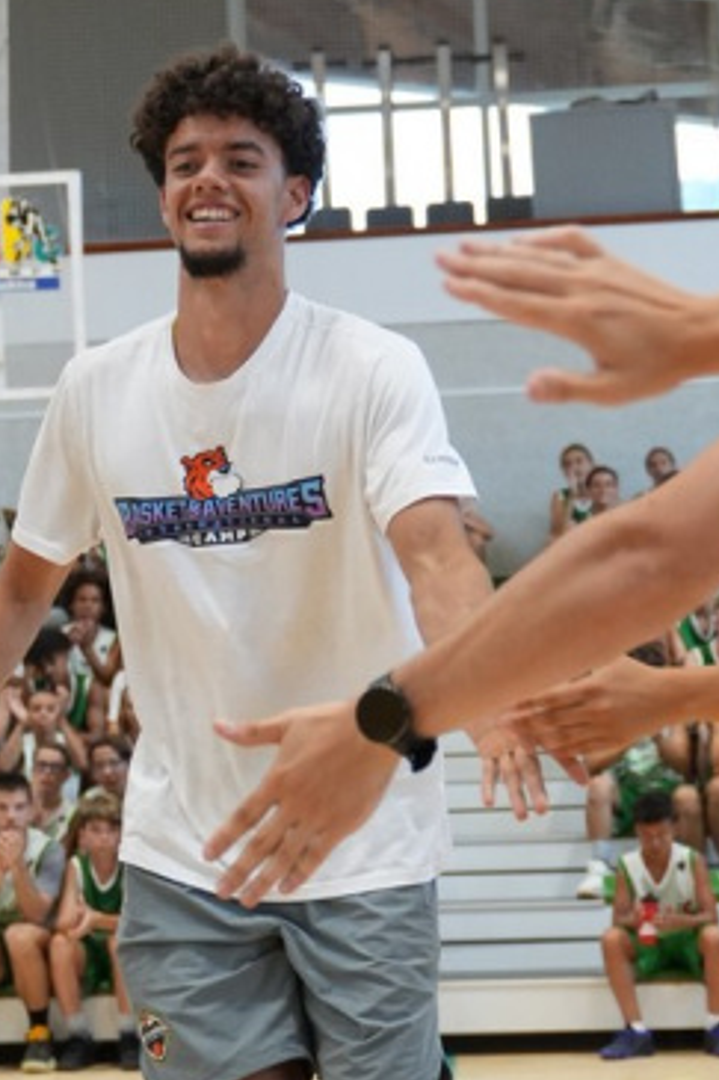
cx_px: 102
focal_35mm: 92
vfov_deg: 22.1
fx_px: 2759
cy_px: 666
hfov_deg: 14.7
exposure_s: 1/500
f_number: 2.8
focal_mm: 28
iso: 1250
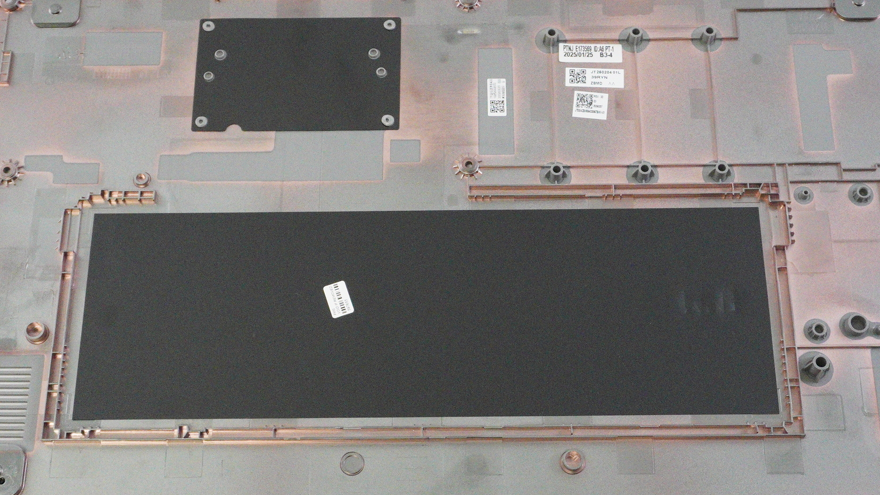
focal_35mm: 57
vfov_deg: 21.1
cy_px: 263
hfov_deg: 36.6
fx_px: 1330
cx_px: 459
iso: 8000
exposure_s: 1/400
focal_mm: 24
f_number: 5.6
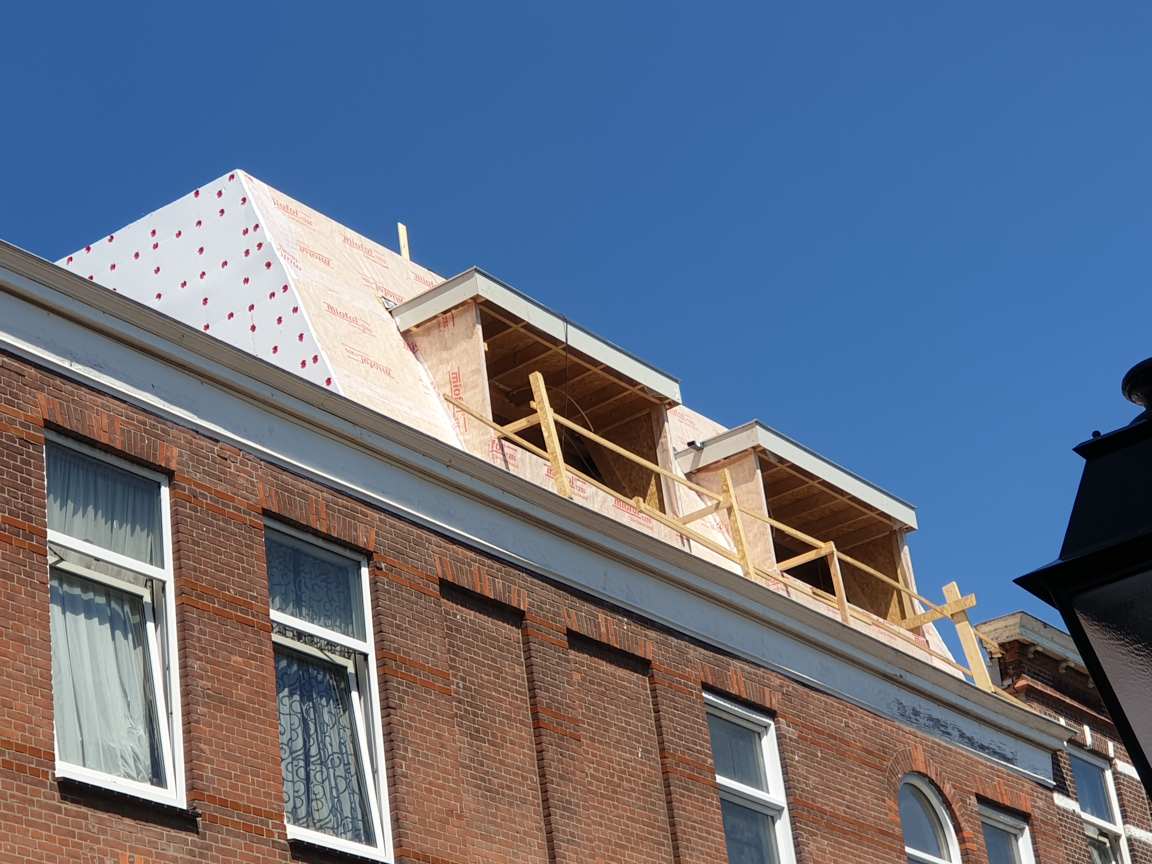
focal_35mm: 52
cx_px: 576
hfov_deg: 36.8
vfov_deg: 28.0
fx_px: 1731
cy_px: 432
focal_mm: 6
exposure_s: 1/1025
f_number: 2.4
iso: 100
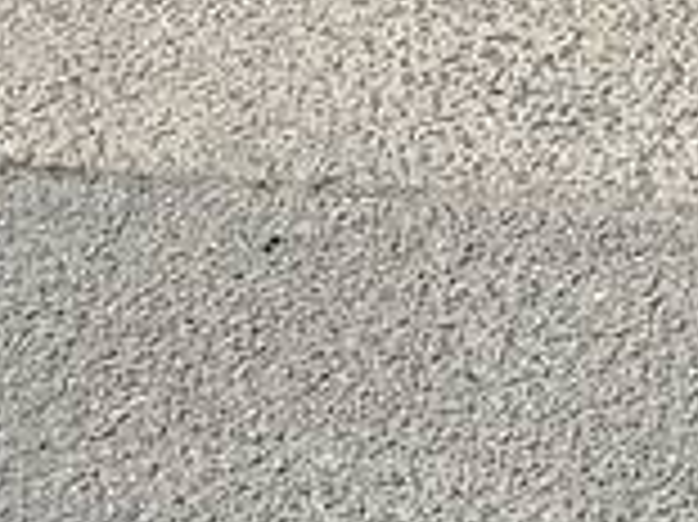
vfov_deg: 8.0
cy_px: -1125
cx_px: 820
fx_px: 3123
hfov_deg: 12.5
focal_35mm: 155
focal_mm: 6.76
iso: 80
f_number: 1.78
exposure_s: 1/5319
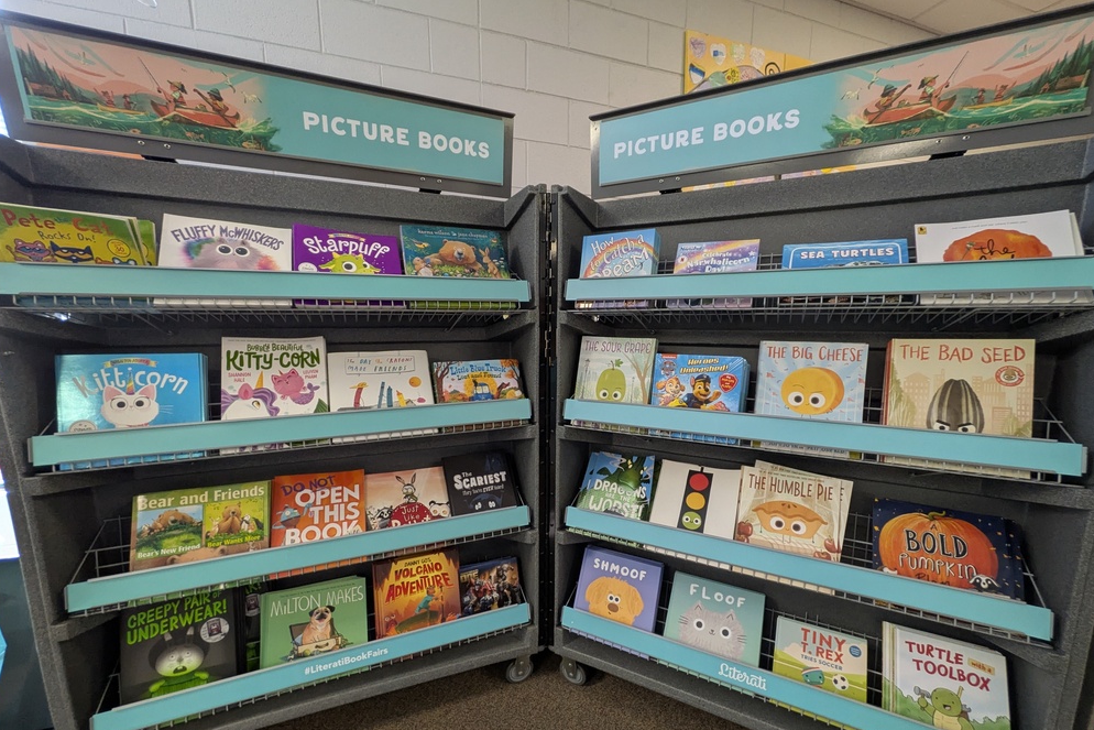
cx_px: 554
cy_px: 403
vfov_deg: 77.1
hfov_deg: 100.4
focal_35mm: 15
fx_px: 456
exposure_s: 1/40
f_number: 2.2
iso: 215
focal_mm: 1.85
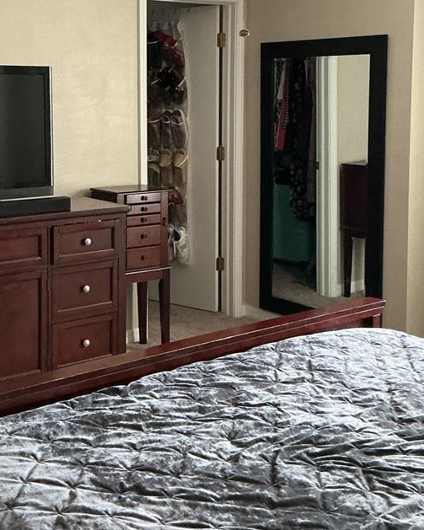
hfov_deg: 27.9
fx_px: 847
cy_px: 174
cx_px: 132
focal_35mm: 54
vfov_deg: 34.4
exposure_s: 1/50
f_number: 1.8
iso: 200
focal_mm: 3
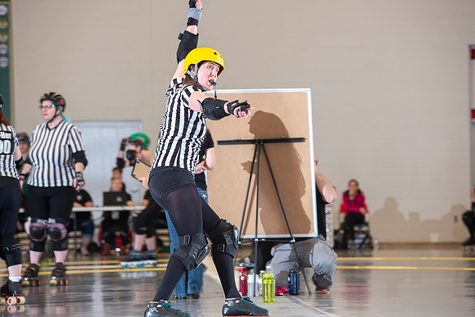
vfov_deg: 7.9
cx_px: 238
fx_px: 2309
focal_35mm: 175
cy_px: 158
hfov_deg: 11.7
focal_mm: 175
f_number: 5.6
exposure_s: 1/160
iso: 640
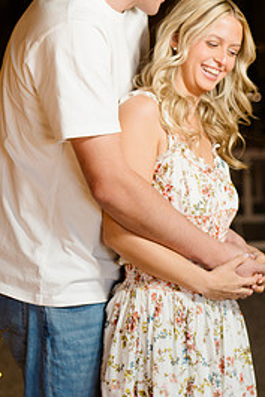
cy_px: 109
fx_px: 1610
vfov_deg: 14.0
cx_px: 145
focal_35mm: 146
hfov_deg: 9.4
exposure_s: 1/200
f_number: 4
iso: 800
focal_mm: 86
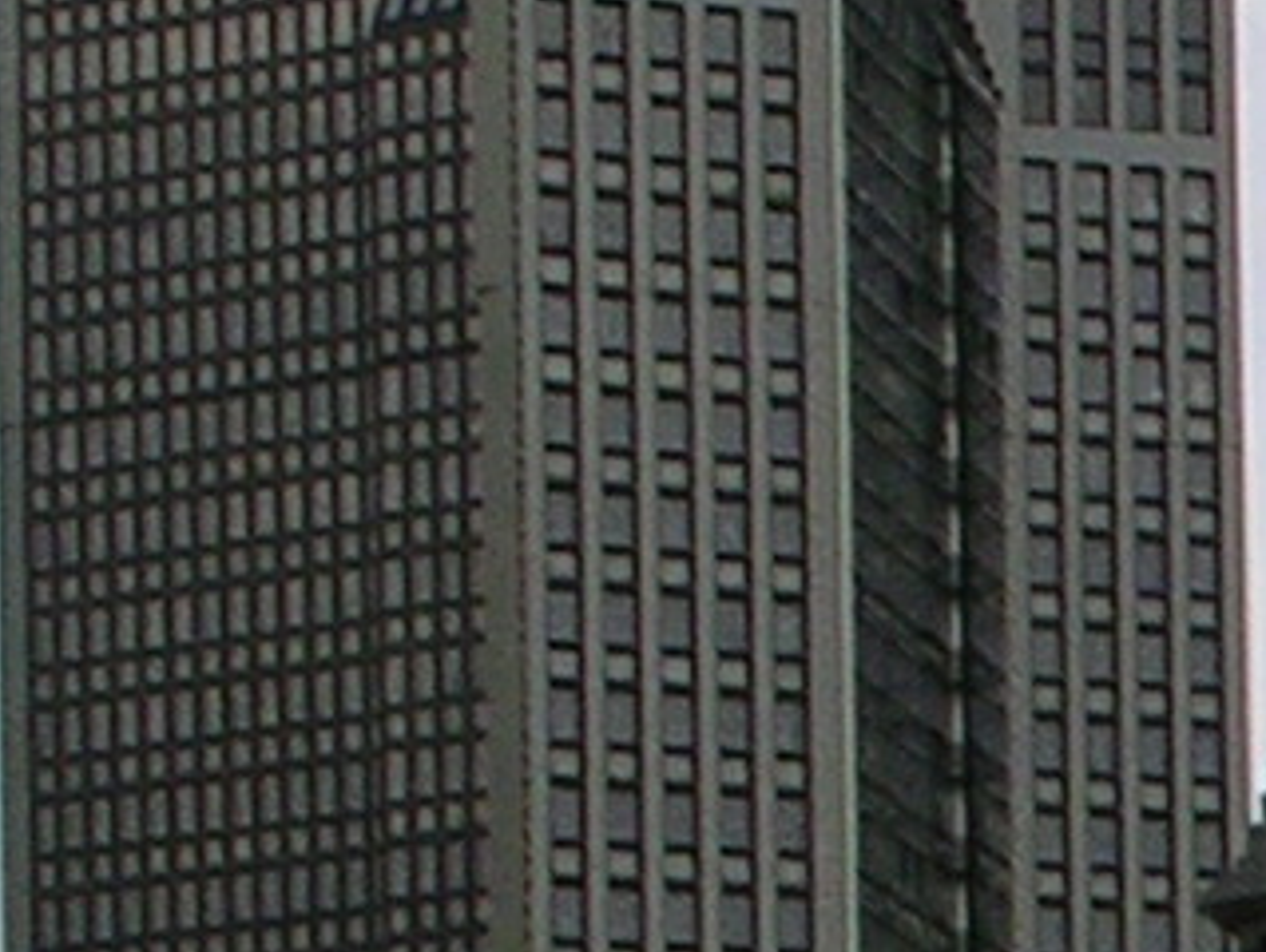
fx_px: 14792
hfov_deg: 4.7
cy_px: 2301
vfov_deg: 3.6
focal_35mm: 404
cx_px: 3318
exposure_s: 1/1200
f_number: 3.5
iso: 50
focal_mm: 9.6
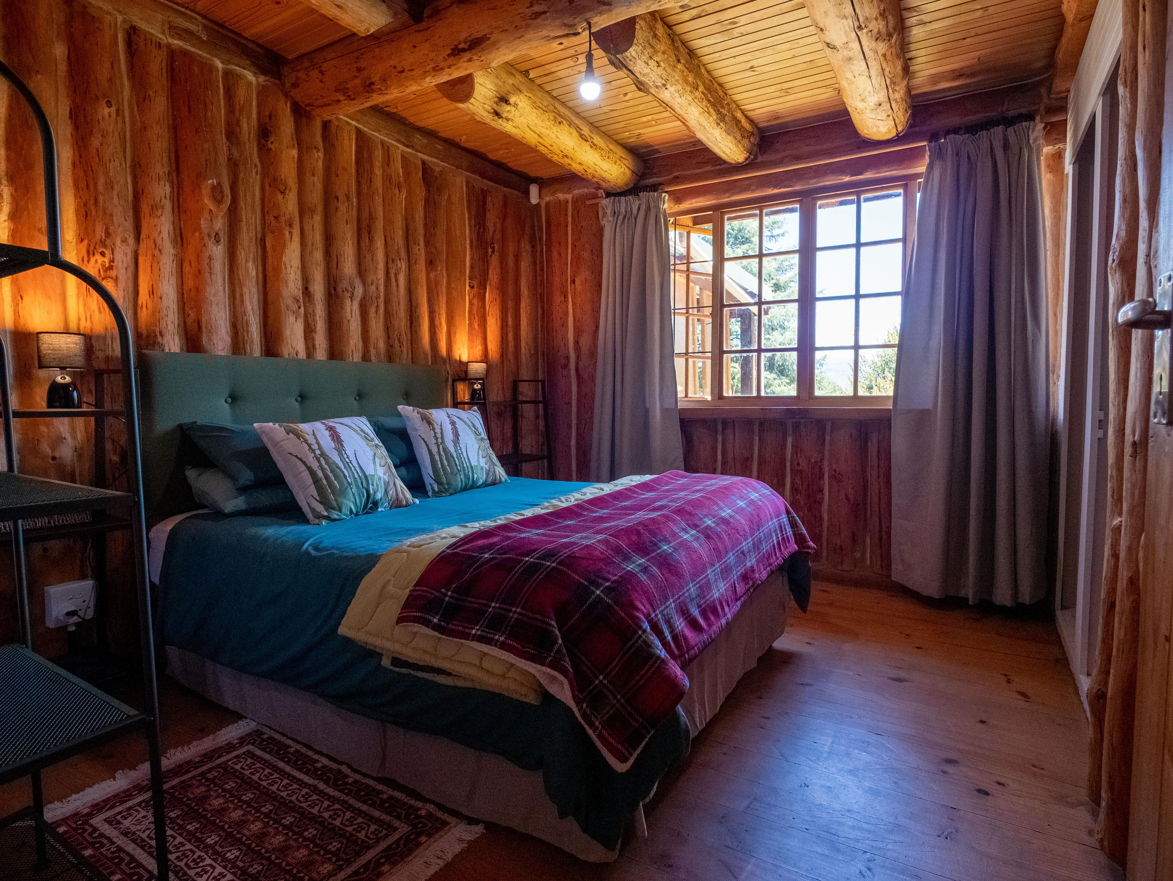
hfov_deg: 87.7
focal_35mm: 18
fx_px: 610
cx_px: 586
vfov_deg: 71.6
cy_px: 440
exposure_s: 1/1000
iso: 1600
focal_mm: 9
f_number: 5
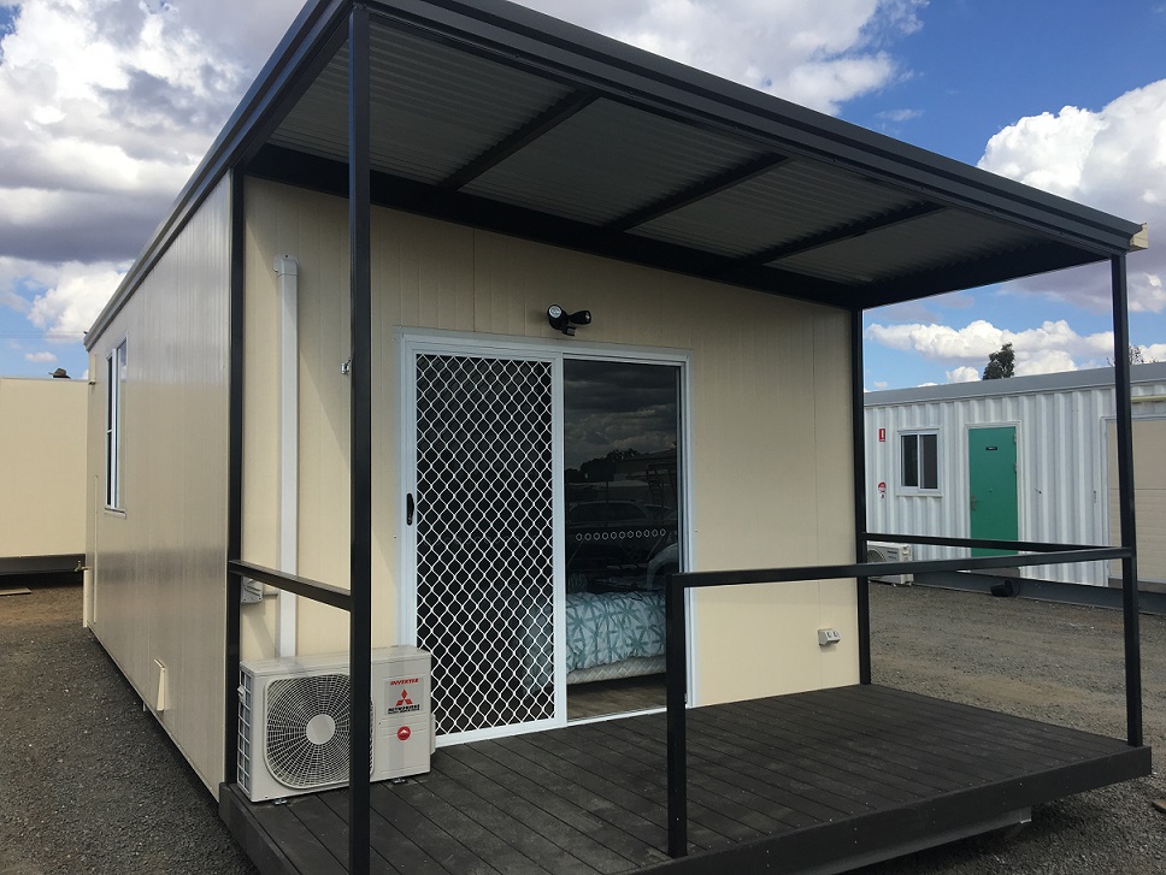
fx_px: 977
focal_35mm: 29
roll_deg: +0.4
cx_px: 583
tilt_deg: +3.9
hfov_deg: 61.6
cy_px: 438
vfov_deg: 48.3
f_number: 2.2
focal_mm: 4.15
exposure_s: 1/1508
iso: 25
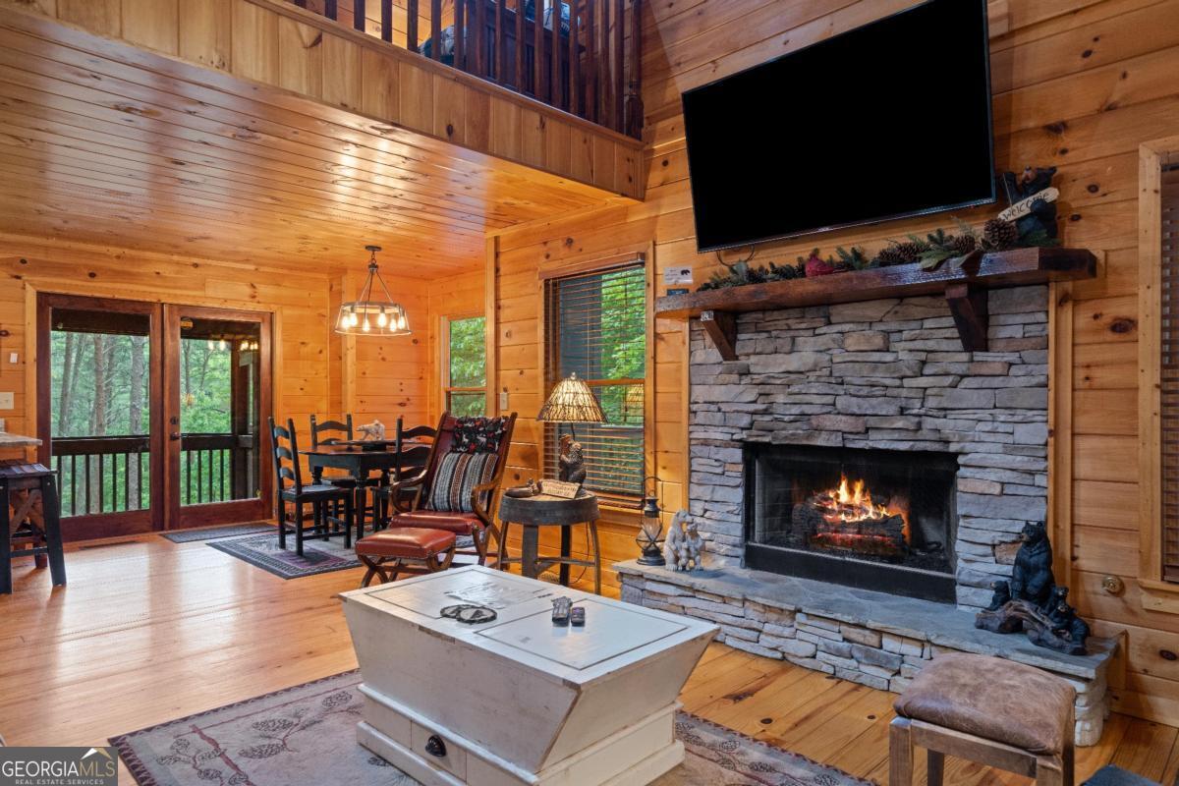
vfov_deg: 59.5
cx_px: 590
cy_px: 393
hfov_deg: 81.2
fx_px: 688
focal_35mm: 21
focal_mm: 21
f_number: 8
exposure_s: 1/1.43
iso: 640
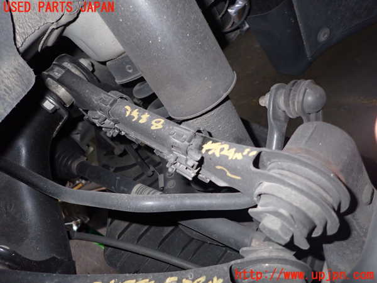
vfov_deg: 54.9
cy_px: 142
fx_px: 272
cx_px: 188
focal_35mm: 25
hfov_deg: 69.4
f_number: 5.6
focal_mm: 4.5
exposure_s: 1/30
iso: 500
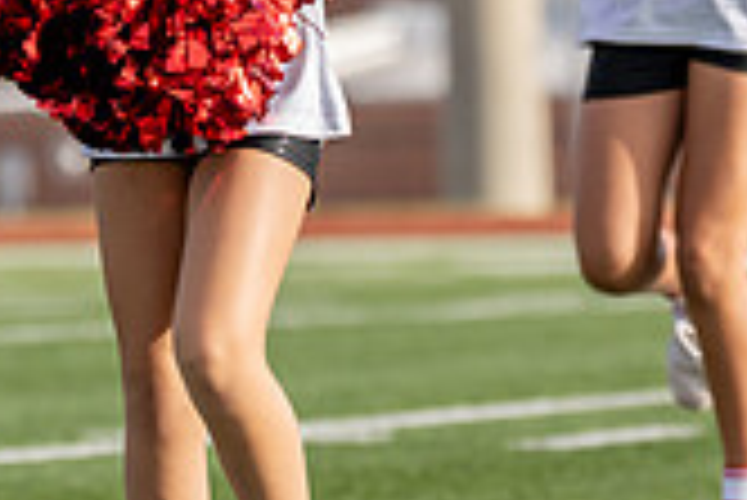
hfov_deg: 4.2
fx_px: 10155
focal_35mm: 489
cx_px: 228
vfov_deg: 2.8
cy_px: 45
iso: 250
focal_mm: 108
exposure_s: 1/3200
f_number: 2.8
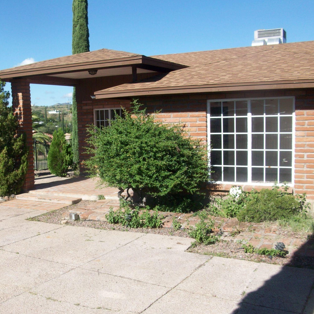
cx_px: 115
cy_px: 160
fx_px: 421
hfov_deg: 40.6
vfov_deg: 40.9
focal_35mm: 41
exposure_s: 1/278
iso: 64
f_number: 5.5
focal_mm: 5.7
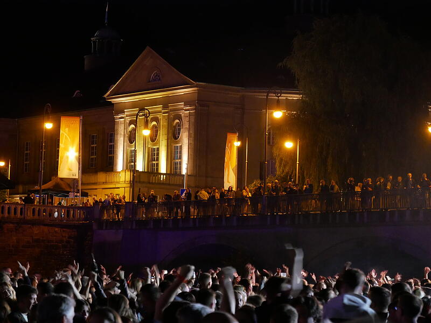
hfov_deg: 16.4
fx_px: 1494
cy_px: 162
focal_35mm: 120
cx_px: 216
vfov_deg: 12.3
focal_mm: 60
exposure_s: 1/13
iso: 3200
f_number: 4
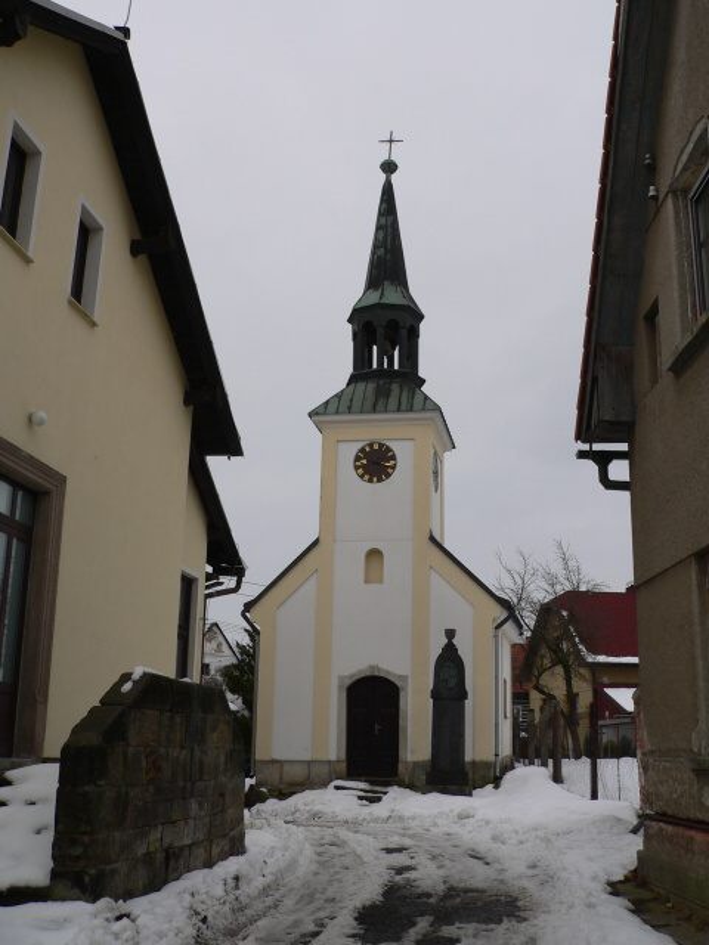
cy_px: 472
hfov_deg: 38.7
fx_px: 1010
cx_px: 354
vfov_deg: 50.1
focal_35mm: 37
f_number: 4.6
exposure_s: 1/500
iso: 80
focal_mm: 6.1
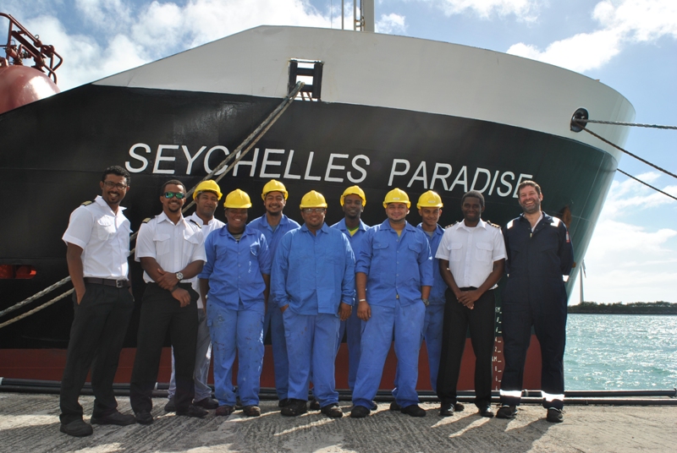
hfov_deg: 57.2
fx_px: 621
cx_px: 338
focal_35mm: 33
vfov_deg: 40.1
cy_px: 226
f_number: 11
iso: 100
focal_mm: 22
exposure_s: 1/200
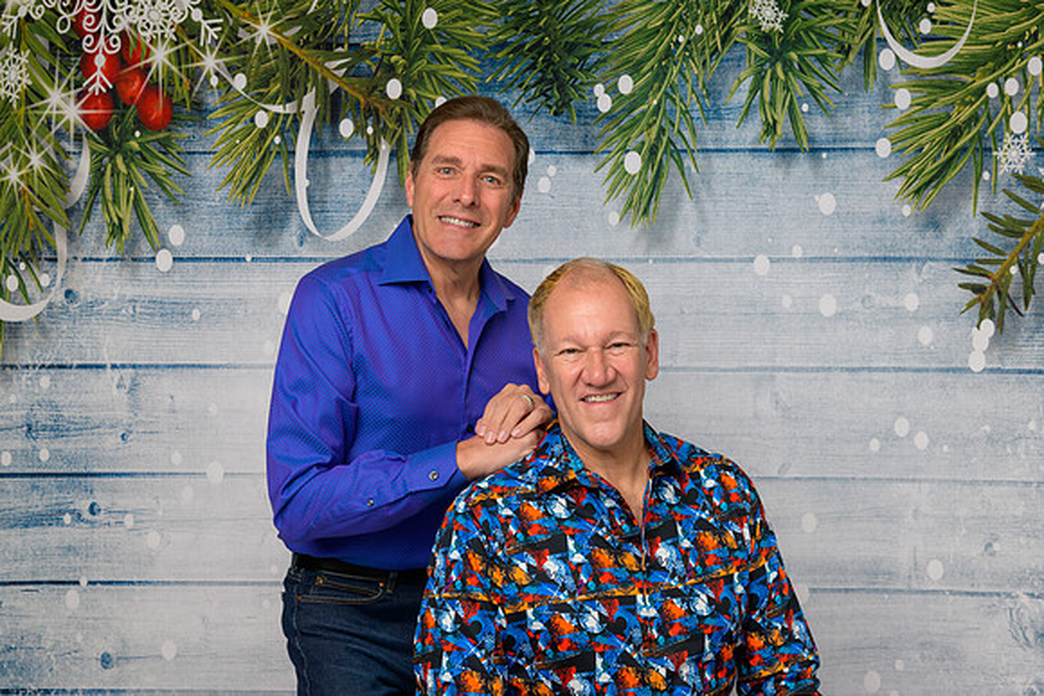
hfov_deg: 41.1
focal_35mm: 48
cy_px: 348
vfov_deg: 28.1
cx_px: 522
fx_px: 1392
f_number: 10
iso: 400
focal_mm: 48
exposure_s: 1/125
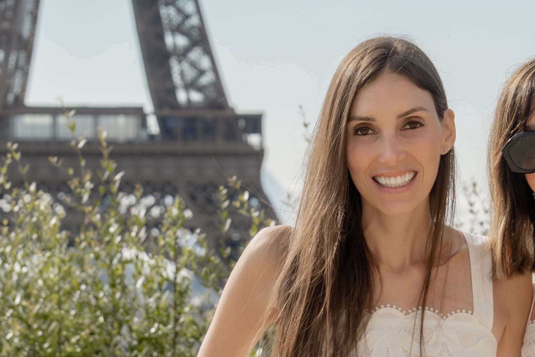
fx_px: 3017
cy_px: 378
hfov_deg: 10.1
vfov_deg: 6.7
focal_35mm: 203
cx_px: 377
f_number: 5
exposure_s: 1/2000
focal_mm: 54
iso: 320
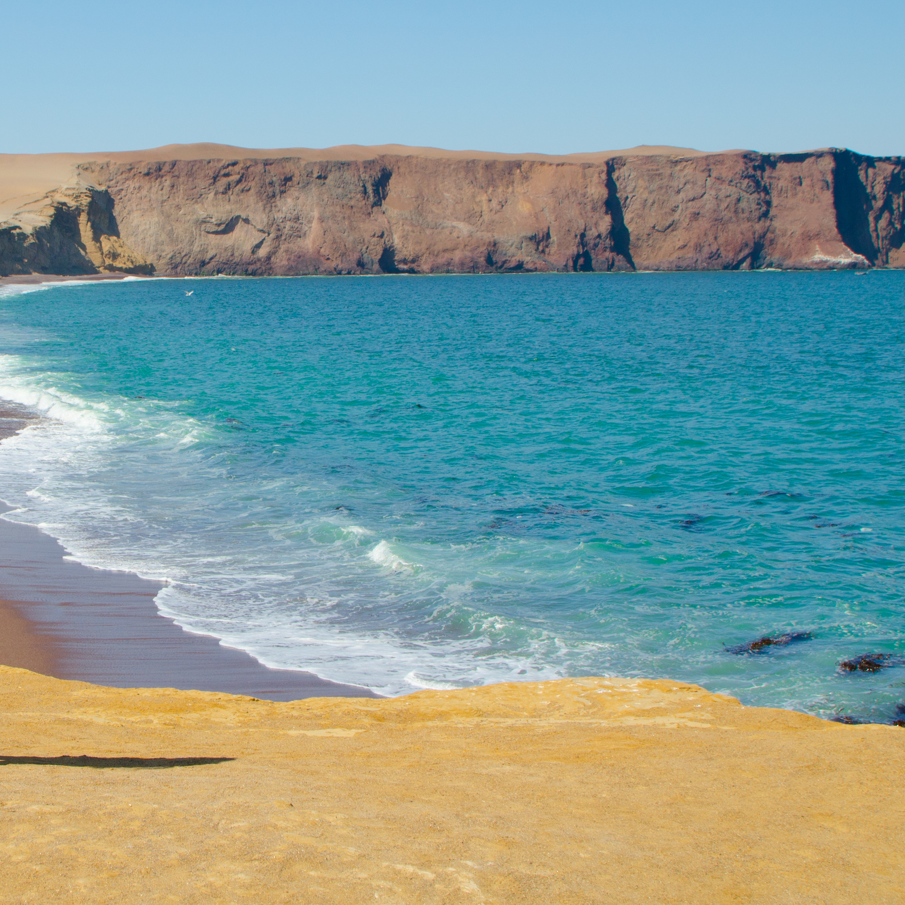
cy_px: 266
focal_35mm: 53
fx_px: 1568
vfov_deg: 31.8
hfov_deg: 31.5
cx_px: 203
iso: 100
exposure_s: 1/320
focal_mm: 18
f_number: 9
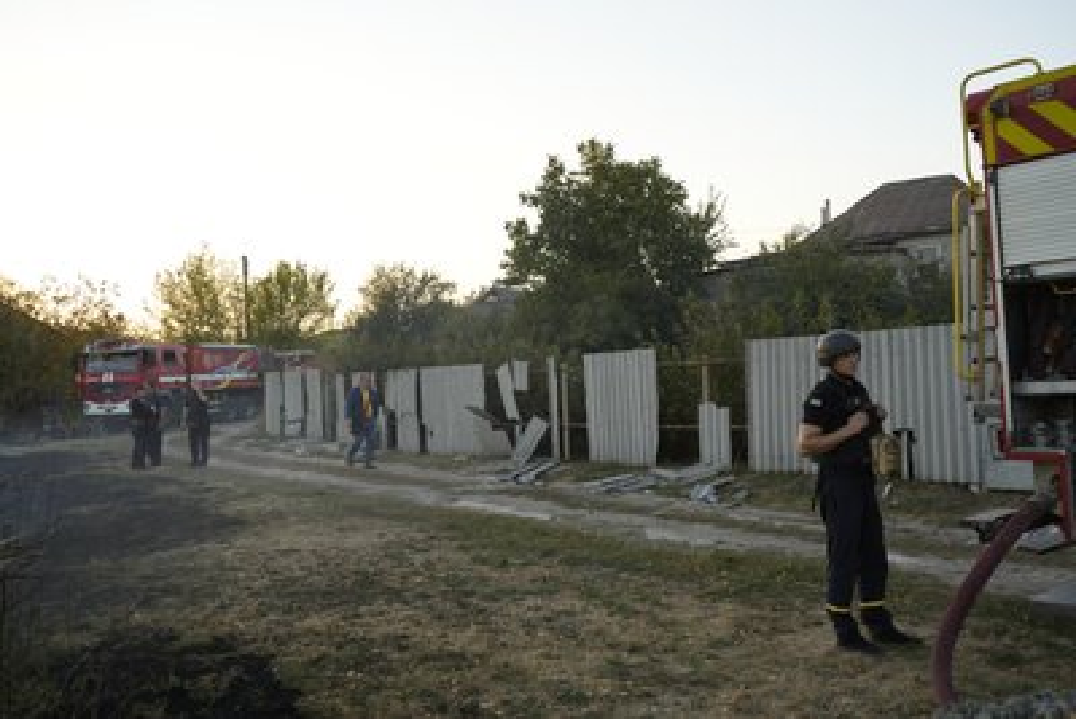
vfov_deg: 37.9
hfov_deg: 54.4
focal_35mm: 35
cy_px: 360
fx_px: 1046
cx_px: 538
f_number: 4.5
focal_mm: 35
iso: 100
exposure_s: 1/80
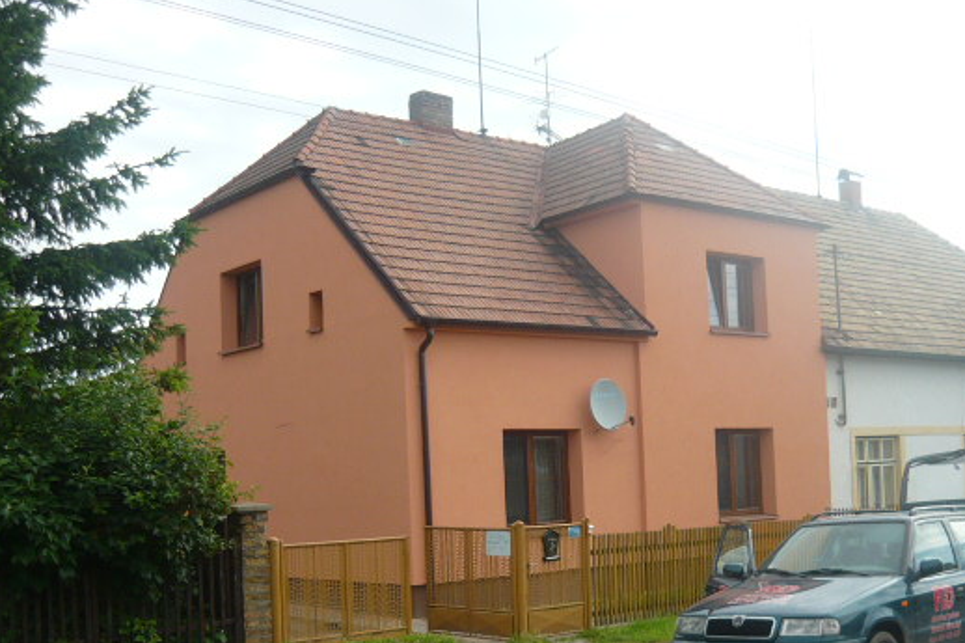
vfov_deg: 29.6
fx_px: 1206
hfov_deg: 43.5
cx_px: 544
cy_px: 436
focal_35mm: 45
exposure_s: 1/800
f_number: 2.8
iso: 100
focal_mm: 5.5
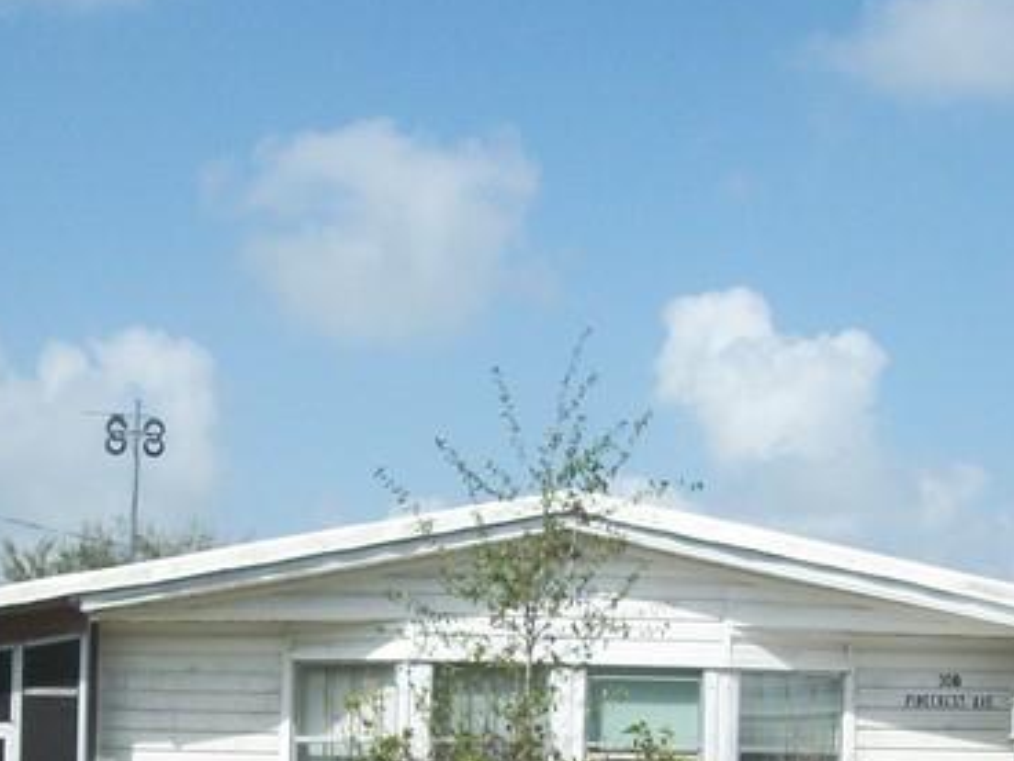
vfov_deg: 16.1
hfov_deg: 21.9
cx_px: 322
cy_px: 866
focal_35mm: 89
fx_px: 2607
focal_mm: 5.7
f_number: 8.8
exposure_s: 1/250
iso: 80
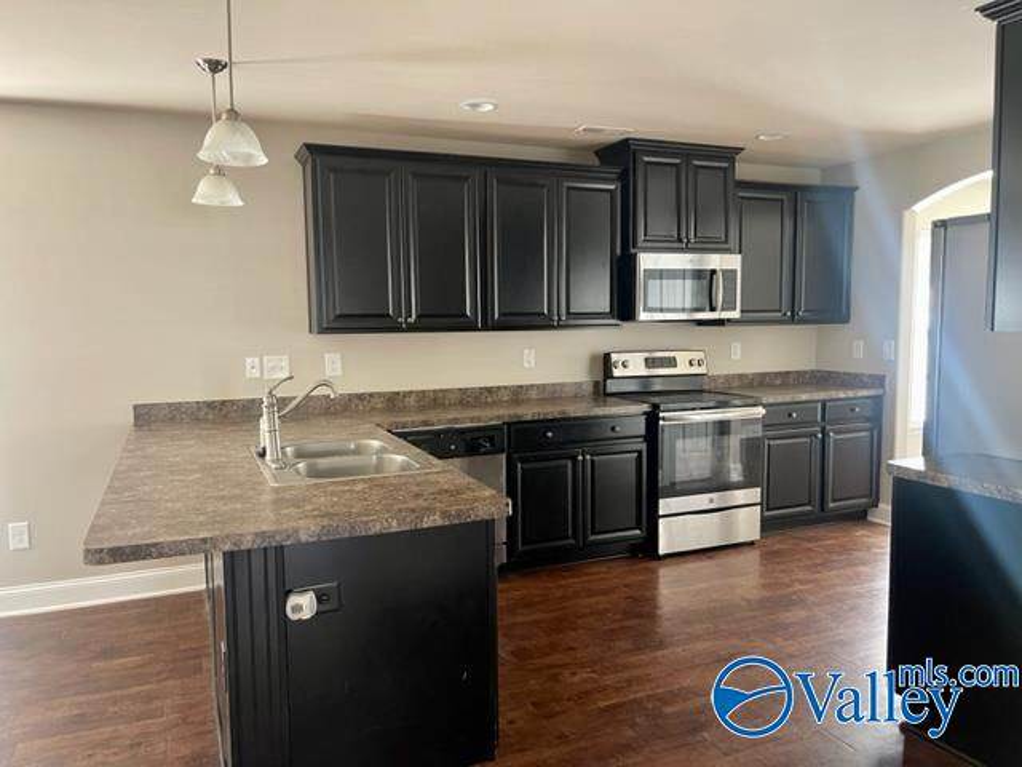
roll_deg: +0.4
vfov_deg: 53.1
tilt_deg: -5.9
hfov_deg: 67.3
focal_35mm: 26
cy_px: 384
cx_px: 511
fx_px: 768
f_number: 1.6
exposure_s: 1/40
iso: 640
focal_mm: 5.1
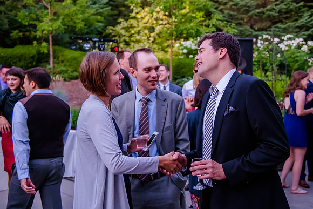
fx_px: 466
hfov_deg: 37.1
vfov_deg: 25.2
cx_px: 157
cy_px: 93
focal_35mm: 54
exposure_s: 1/320
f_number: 4
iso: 5000
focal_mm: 46
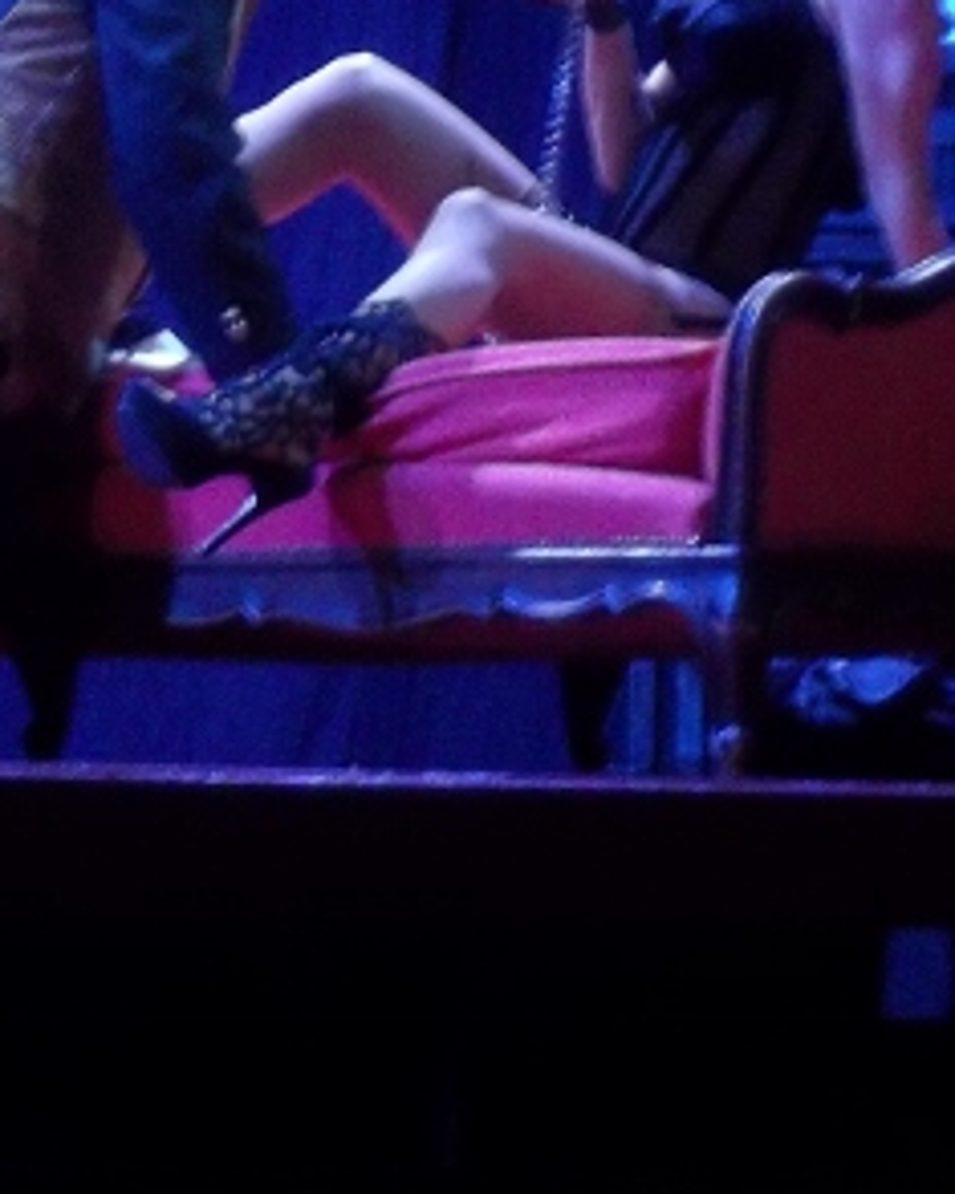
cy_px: 301
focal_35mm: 359
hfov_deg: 4.3
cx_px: 289
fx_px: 12690
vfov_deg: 5.4
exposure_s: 1/8
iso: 320
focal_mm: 24.5
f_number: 5.9
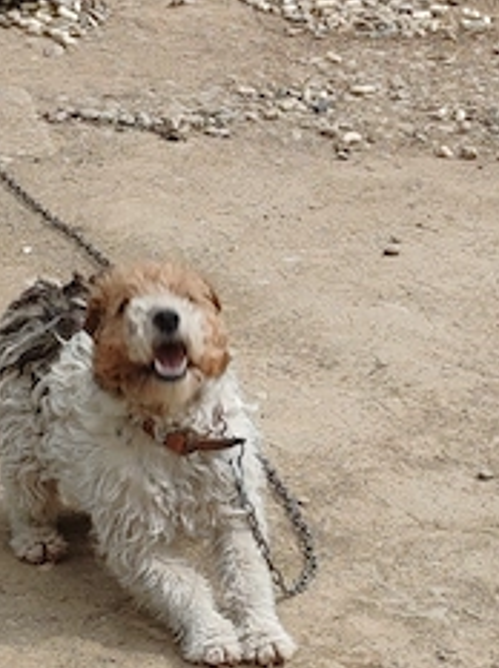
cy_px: 571
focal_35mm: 184
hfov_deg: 8.0
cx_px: 281
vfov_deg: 10.7
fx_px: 3546
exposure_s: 1/270
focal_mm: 6.12
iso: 50
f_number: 1.9
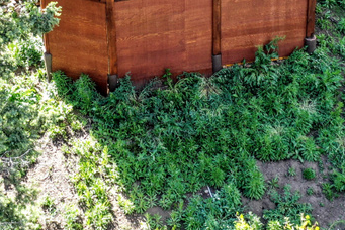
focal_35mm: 84
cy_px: -92
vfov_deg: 15.3
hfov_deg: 24.2
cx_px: 182
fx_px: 806
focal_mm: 10.26
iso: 100
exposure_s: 1/120
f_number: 4
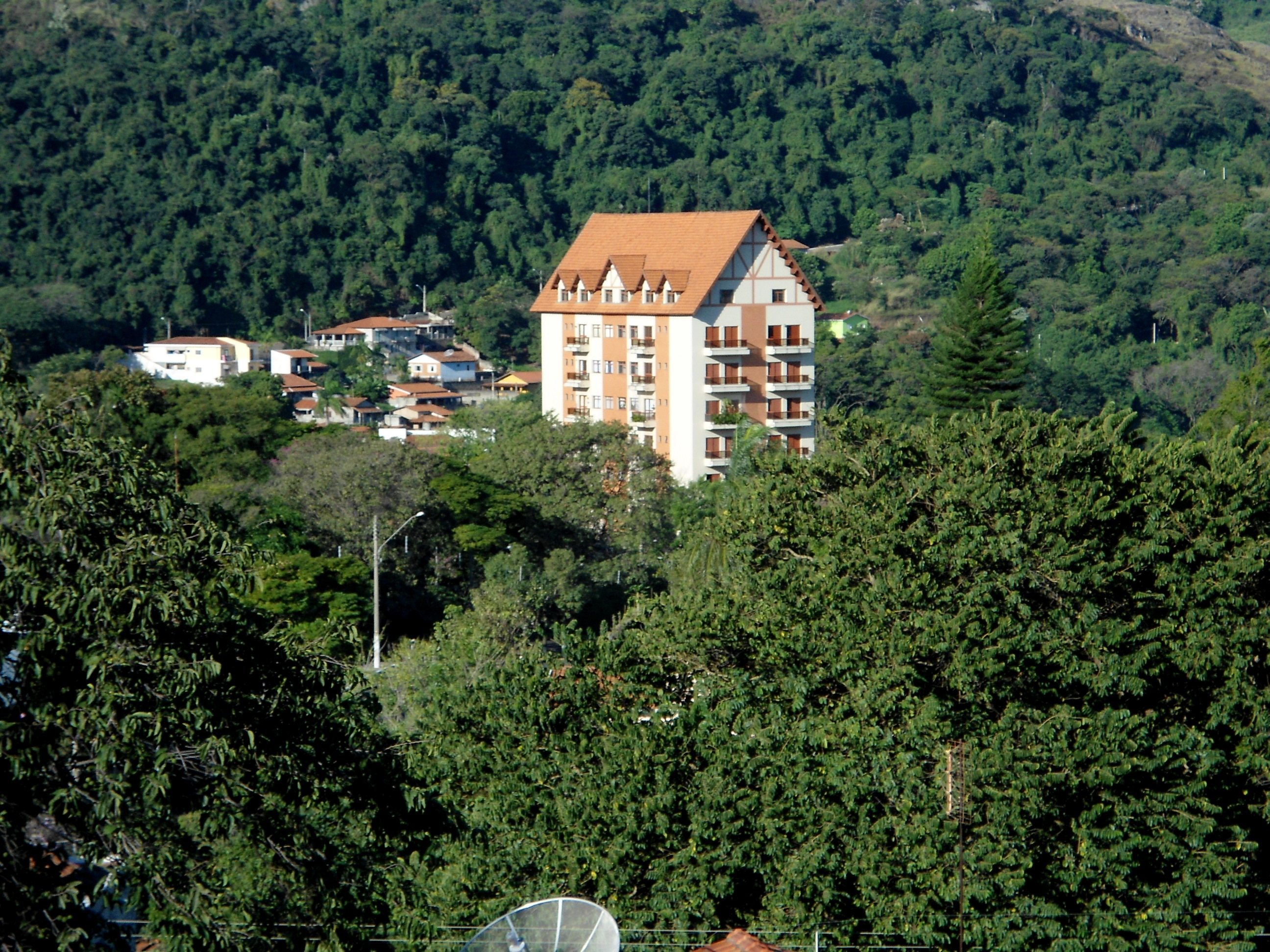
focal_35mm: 105
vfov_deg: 14.1
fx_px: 3852
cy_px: 476
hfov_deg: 18.7
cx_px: 635
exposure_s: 1/250
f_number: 5.9
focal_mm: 18.8
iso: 80
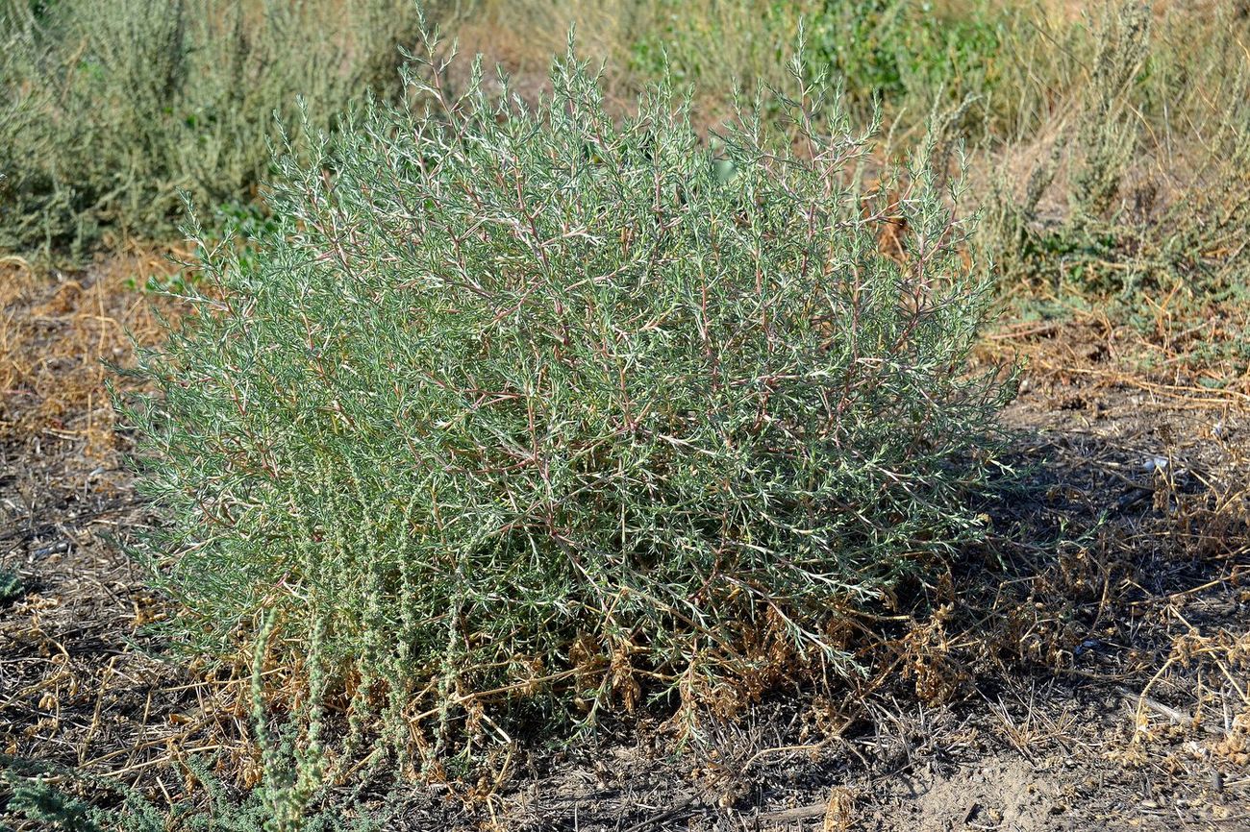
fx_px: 1562
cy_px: 416
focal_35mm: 45
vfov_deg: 29.8
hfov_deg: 43.6
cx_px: 625
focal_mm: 30
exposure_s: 1/125
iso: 100
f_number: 8
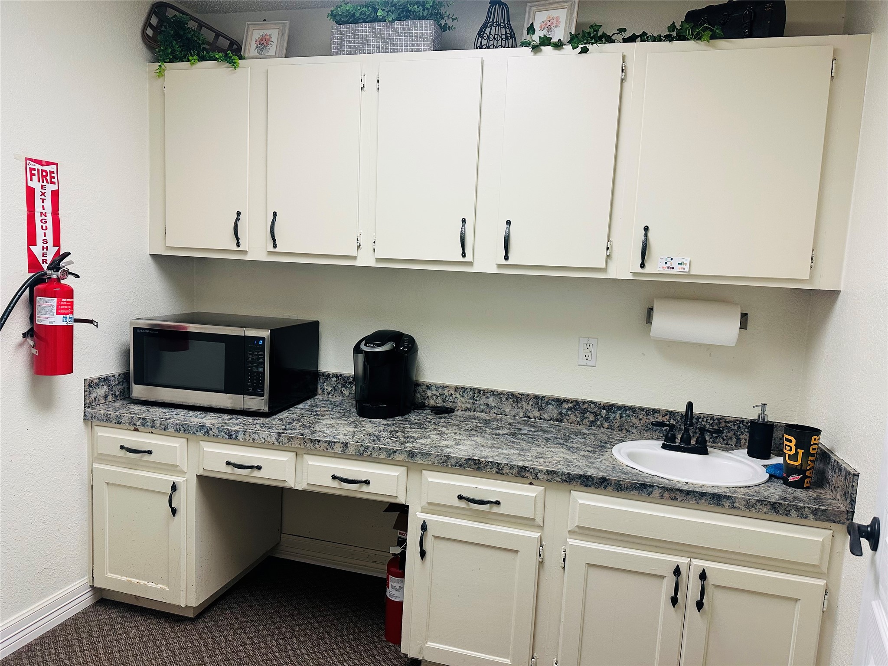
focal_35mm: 24
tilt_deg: -7.2
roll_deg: -2.8
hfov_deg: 71.6
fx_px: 616
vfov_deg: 56.8
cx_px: 444
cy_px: 333
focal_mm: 6.86
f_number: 1.78
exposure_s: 1/120
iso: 200
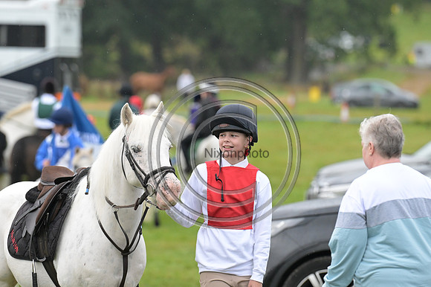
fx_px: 3589
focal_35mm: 300
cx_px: 216
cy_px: 144
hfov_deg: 6.9
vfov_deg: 4.6
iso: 2500
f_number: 4
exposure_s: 1/1250
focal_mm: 200
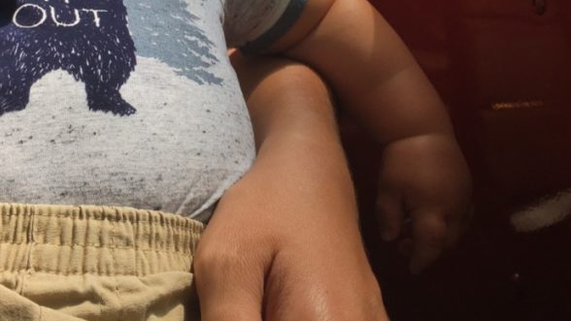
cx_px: 202
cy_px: 17
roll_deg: -2.4
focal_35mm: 55
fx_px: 833
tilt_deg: -3.1
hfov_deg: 37.5
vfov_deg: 21.3
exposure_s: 1/450
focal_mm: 4.15
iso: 25
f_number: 2.2
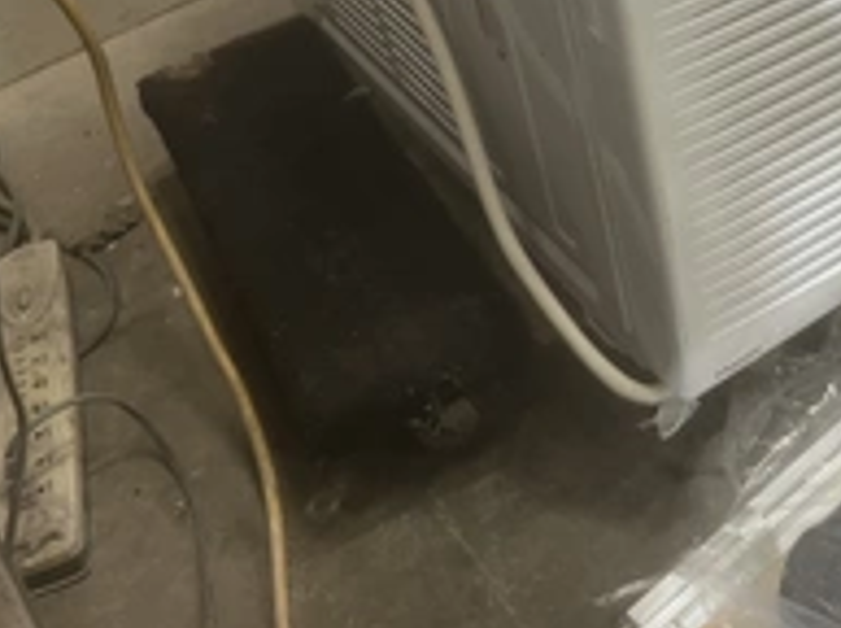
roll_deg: +11.7
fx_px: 1309
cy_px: 39
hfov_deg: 35.5
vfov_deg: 25.9
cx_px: 479
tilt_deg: -32.0
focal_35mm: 54
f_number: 1.6
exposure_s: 1/60
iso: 100
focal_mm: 5.1
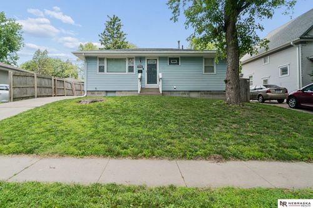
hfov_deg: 84.0
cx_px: 156
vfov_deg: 61.9
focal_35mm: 20
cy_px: 104
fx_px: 174
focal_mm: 20
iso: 200
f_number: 8
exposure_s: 1/125
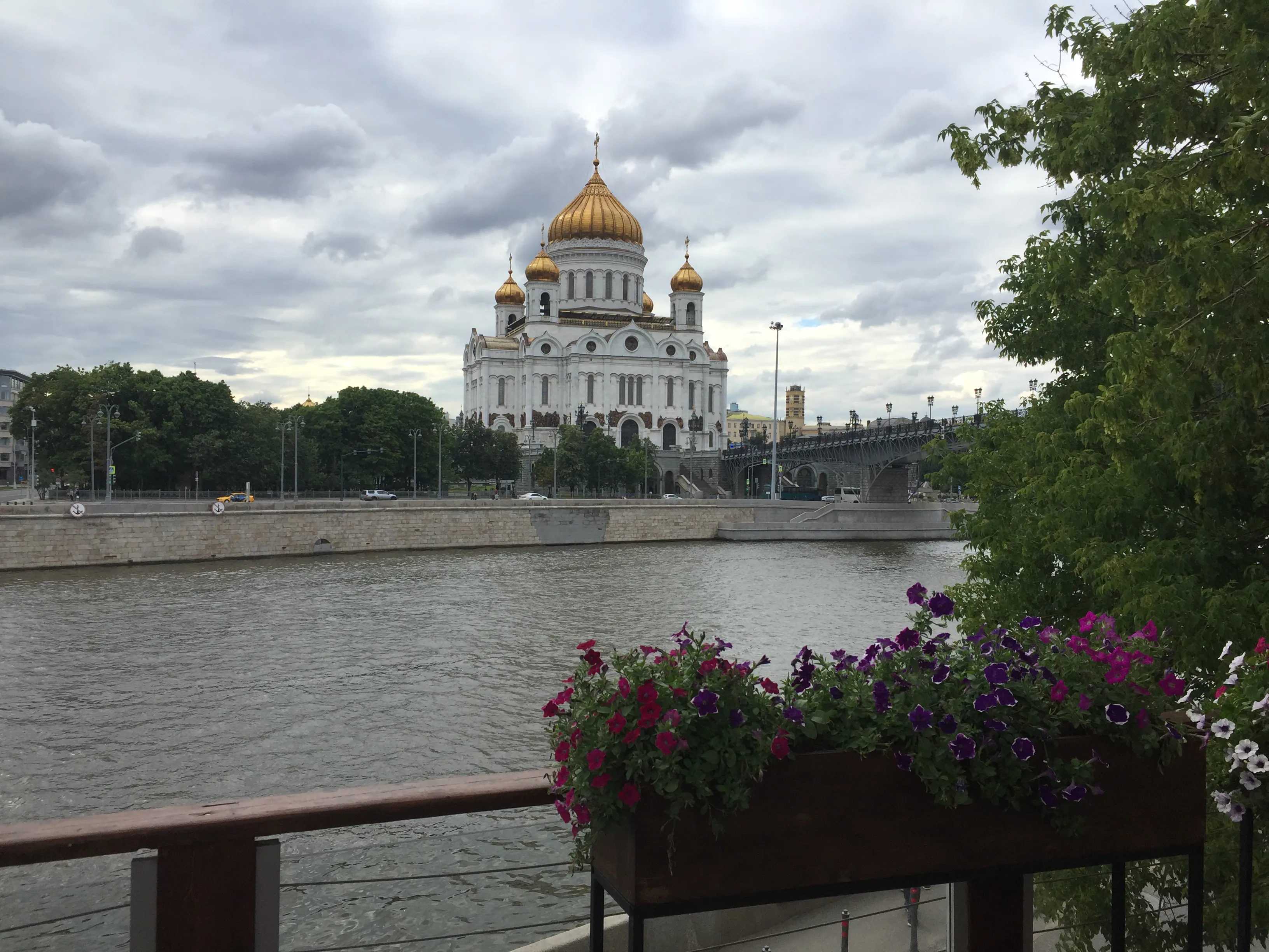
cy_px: 476
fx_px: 1063
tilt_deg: -0.7
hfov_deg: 61.7
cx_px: 634
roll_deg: -1.7
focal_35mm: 29
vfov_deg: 48.2
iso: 32
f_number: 2.2
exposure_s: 1/1099
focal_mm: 4.15
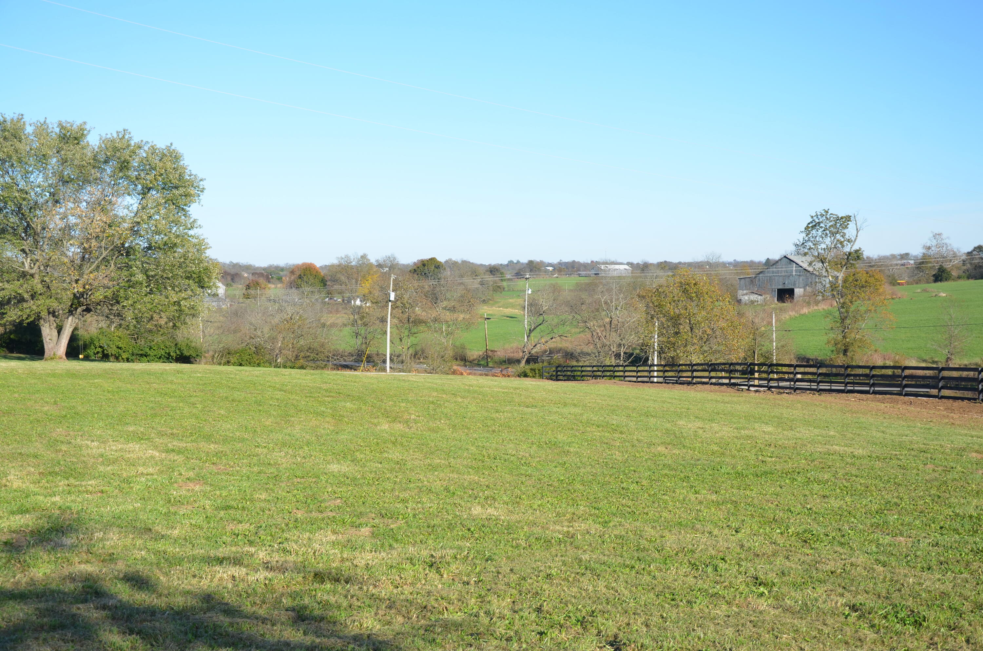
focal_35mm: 45
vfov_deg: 29.7
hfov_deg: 43.7
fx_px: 1226
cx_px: 492
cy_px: 326
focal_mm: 30
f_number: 8
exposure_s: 1/250
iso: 110
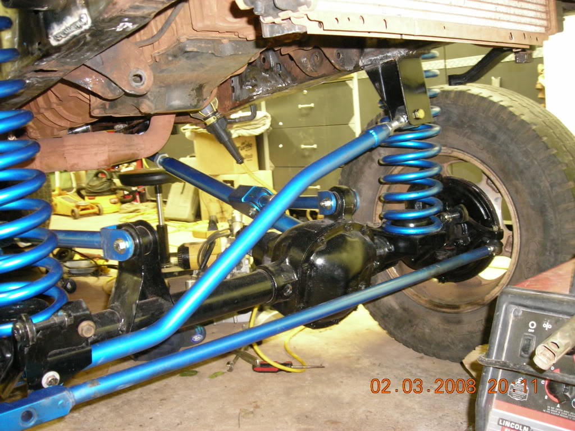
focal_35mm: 38
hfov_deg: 49.0
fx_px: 631
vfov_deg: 37.7
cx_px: 288
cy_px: 216
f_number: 3.2
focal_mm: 6.3
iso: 200
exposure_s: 1/2.9
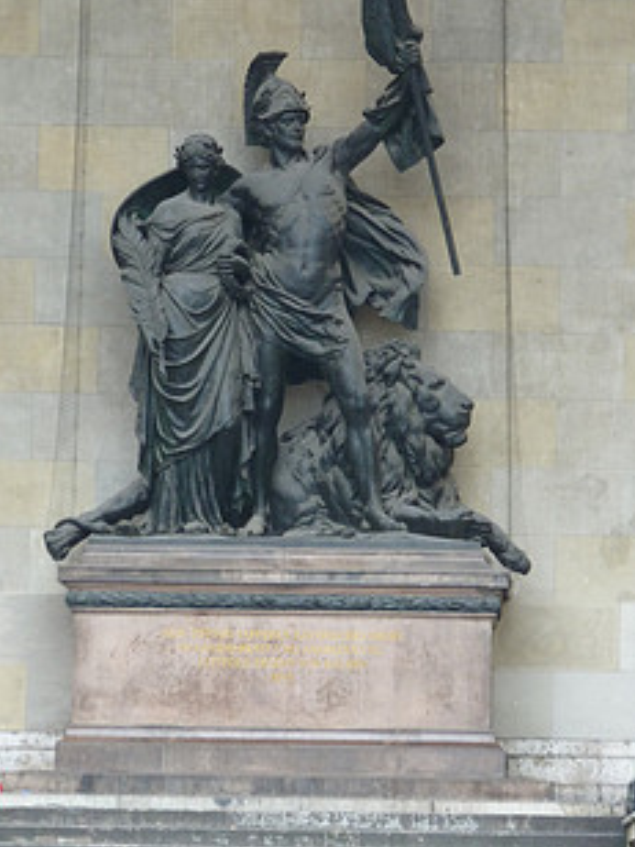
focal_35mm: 266
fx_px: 6506
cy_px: 242
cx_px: 304
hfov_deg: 5.6
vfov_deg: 7.4
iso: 125
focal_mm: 29.9
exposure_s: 1/60
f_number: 4.5
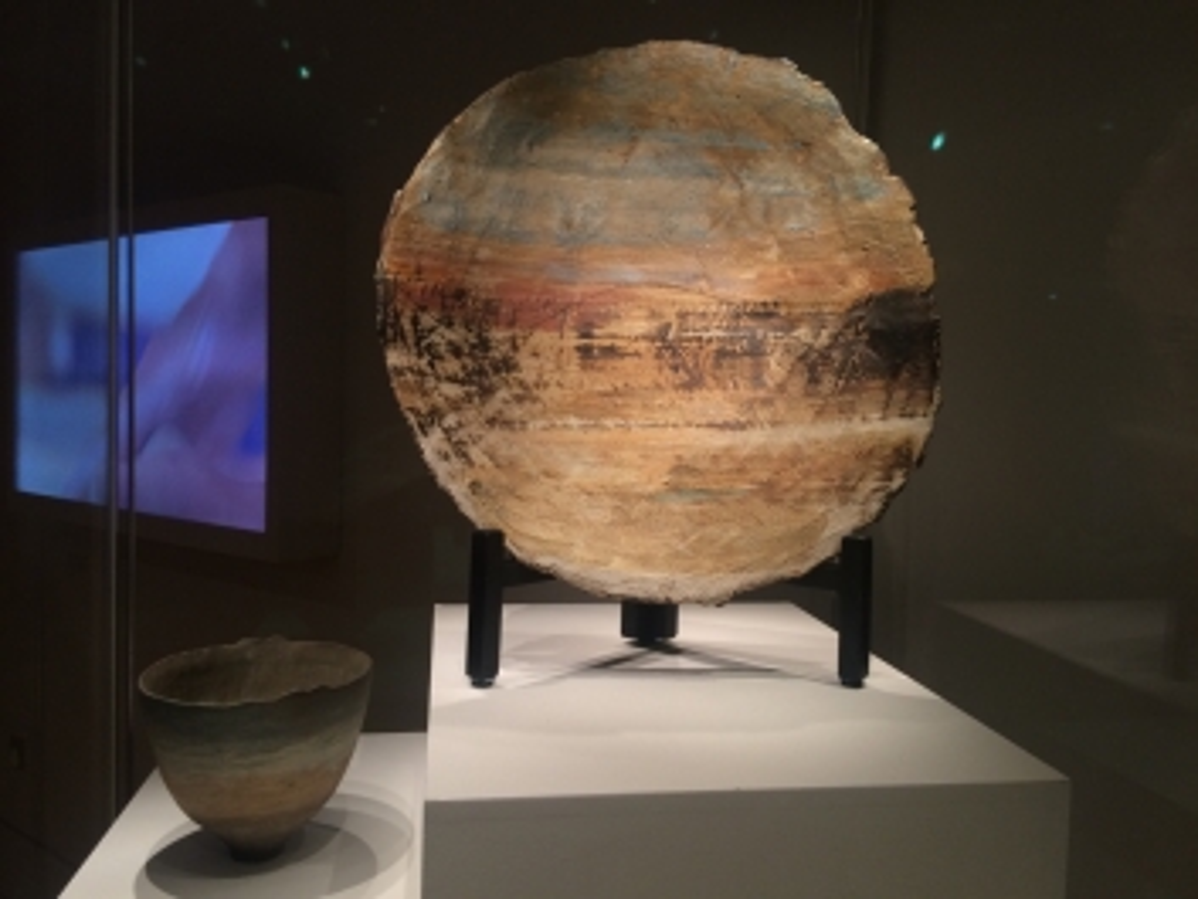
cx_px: 599
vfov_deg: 48.3
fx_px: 1004
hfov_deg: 61.6
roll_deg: -0.8
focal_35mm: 29
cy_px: 450
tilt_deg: -2.8
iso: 100
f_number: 2.2
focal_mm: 4.15
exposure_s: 1/30
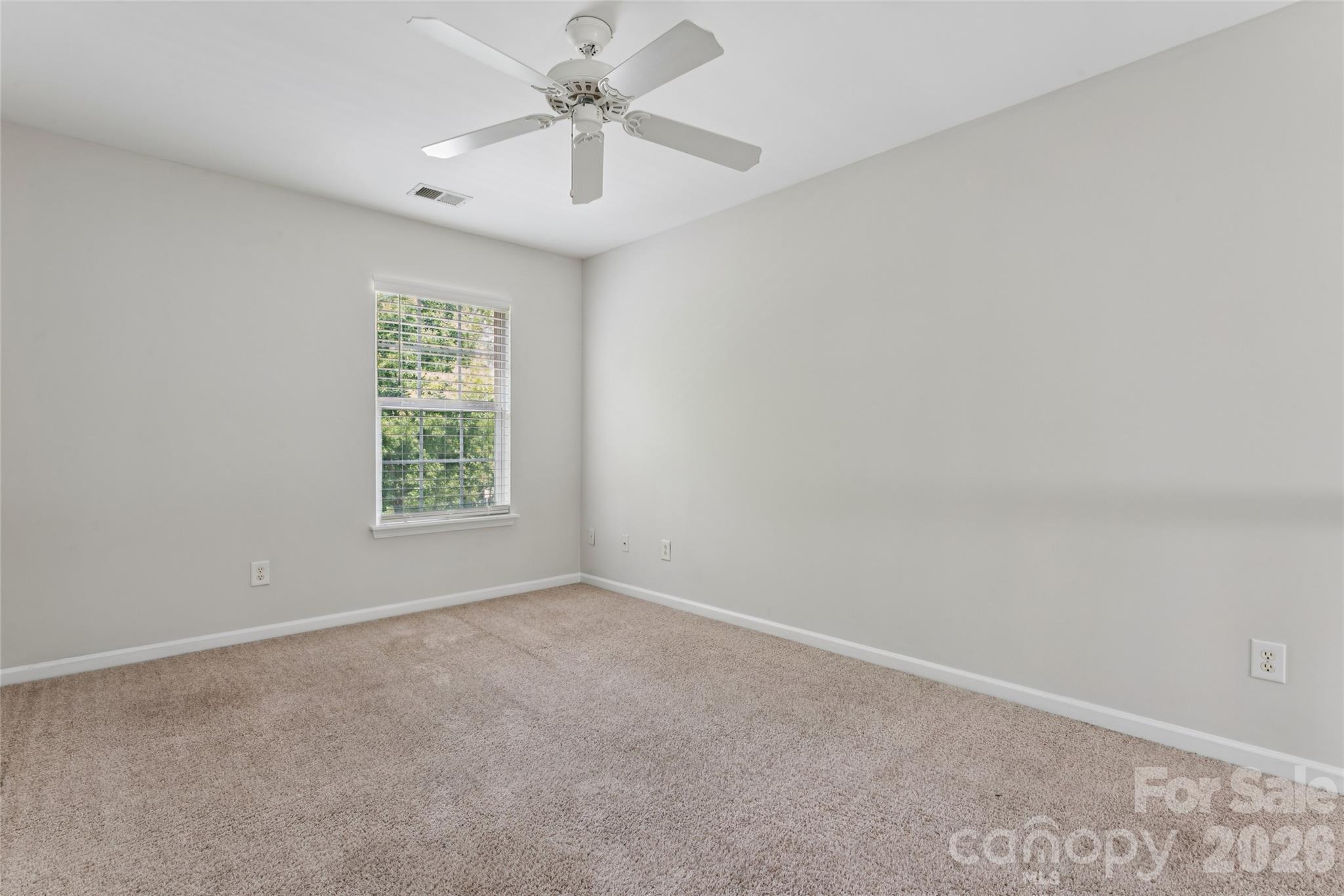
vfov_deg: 71.7
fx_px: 620
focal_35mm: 17
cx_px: 672
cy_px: 448
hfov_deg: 94.6
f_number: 13
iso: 100
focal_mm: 16.6
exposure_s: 1/1.67
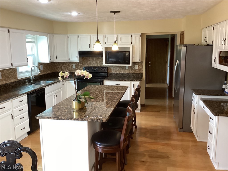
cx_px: 114
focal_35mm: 31
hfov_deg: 58.4
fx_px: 204
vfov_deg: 45.4
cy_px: 86
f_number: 2.4
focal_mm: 3.3
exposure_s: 1/50
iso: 200
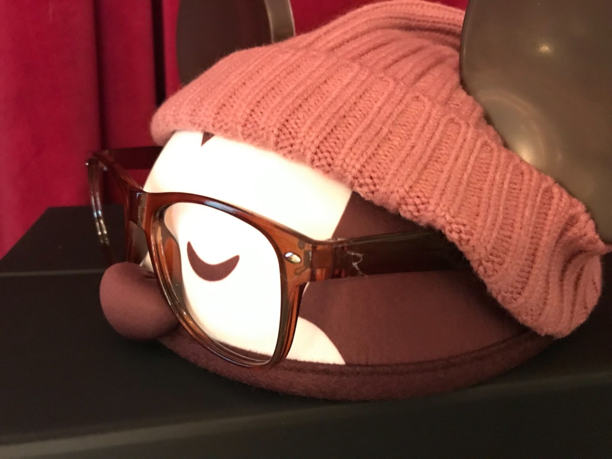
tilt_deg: -20.0
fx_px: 495
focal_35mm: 28
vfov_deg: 49.7
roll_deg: -0.3
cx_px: 306
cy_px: 230
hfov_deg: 63.4
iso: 160
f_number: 1.8
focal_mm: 3.99
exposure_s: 1/4
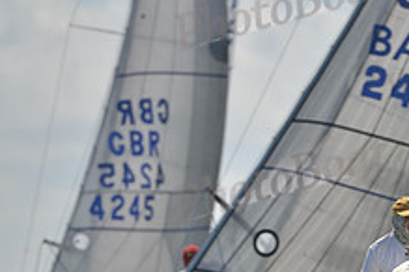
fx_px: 12053
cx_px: 536
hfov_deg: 1.9
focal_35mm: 1061
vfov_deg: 1.3
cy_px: 245
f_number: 6.3
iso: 200
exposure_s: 1/1600
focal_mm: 400
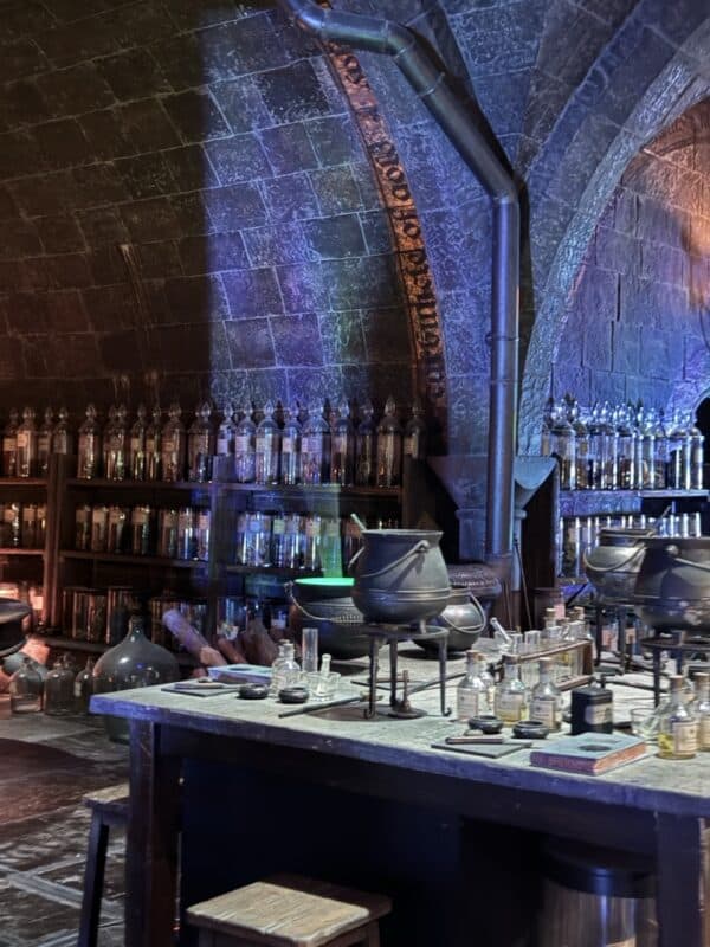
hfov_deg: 30.3
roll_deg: -3.0
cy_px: 474
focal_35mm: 48
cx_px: 355
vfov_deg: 39.7
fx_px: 1313
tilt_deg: +3.5
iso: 400
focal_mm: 6.86
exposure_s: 1/5
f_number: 1.78
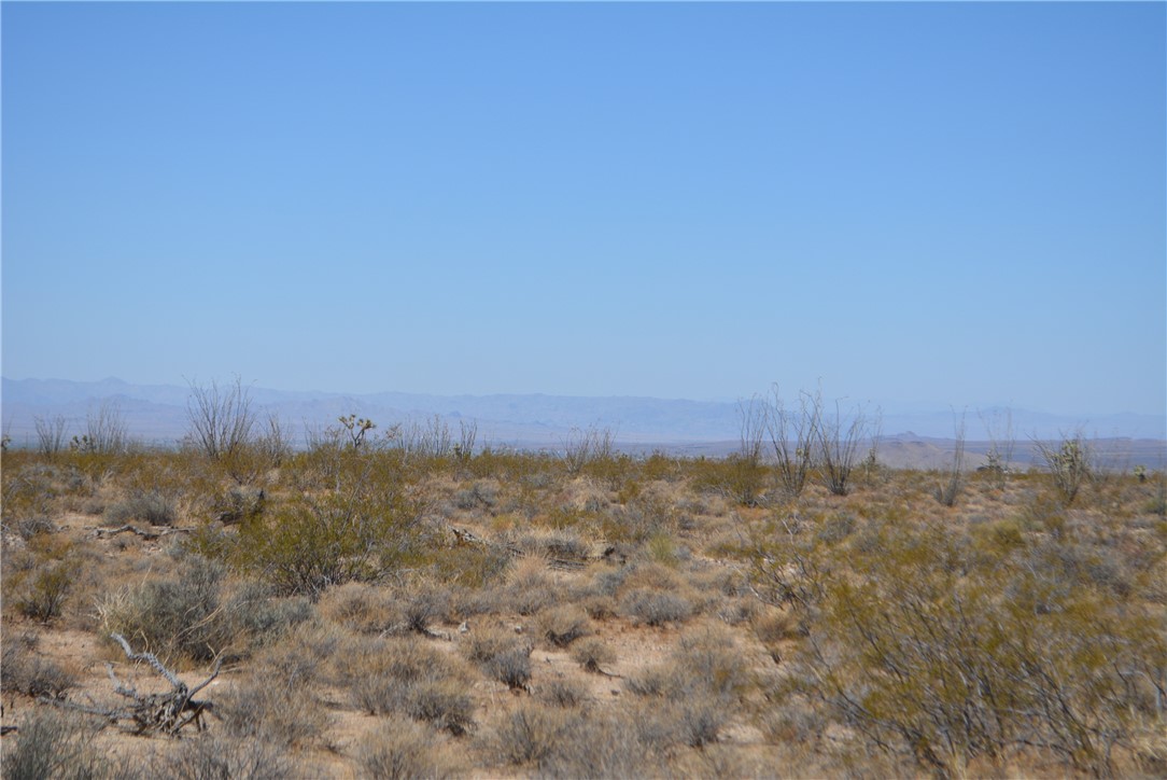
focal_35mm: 82
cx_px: 584
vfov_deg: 16.6
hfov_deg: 24.6
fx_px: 2676
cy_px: 390
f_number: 7.1
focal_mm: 55
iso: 400
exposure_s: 1/2000
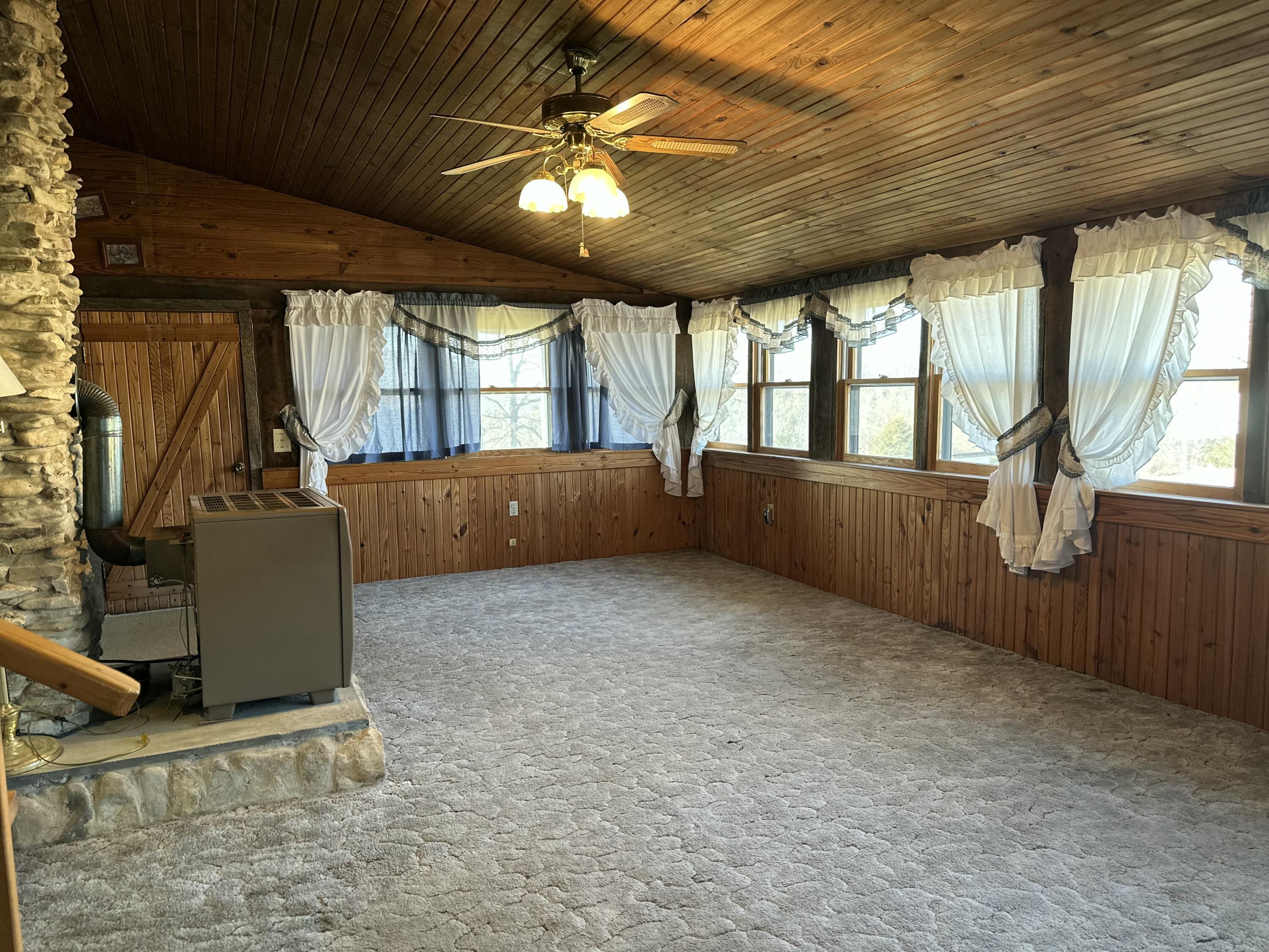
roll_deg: +1.1
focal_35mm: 24
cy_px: 476
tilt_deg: -5.8
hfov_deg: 71.6
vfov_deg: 56.8
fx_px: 880
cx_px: 634
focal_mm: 6.86
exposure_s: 1/60
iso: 125
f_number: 1.78
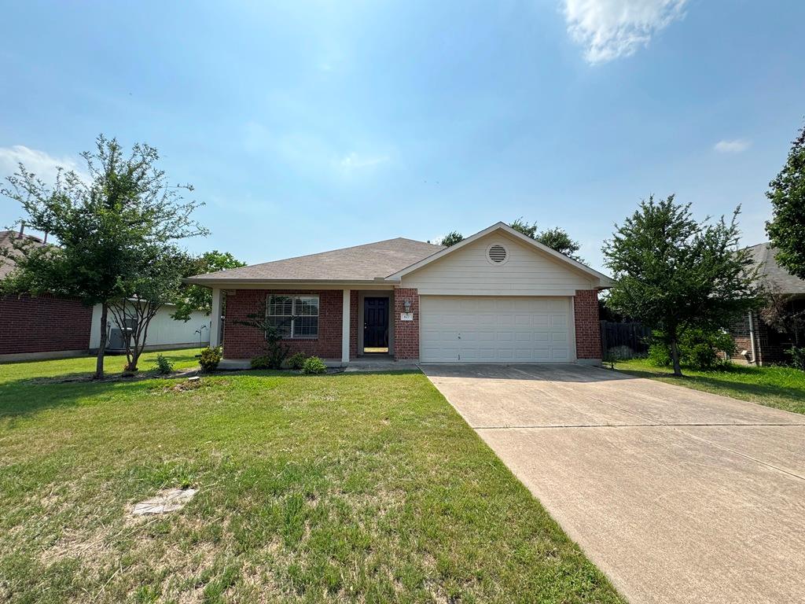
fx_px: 326
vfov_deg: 85.7
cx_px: 402
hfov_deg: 102.1
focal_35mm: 14
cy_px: 302
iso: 50
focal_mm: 2.22
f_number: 2.2
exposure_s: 1/1976
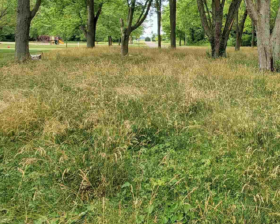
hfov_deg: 46.5
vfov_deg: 43.0
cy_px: 53
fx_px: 273
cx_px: 272
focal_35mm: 33
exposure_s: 1/284
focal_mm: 1.8
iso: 50
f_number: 2.2
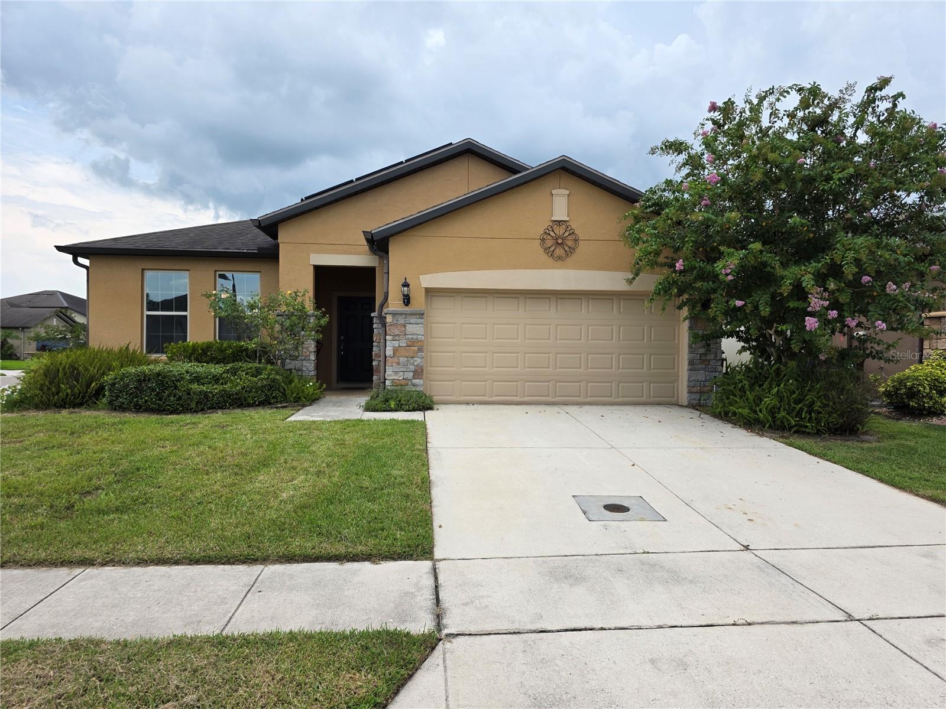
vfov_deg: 58.9
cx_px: 473
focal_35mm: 23
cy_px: 354
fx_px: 629
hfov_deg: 73.9
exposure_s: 1/2937
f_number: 1.7
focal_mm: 6.3
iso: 80
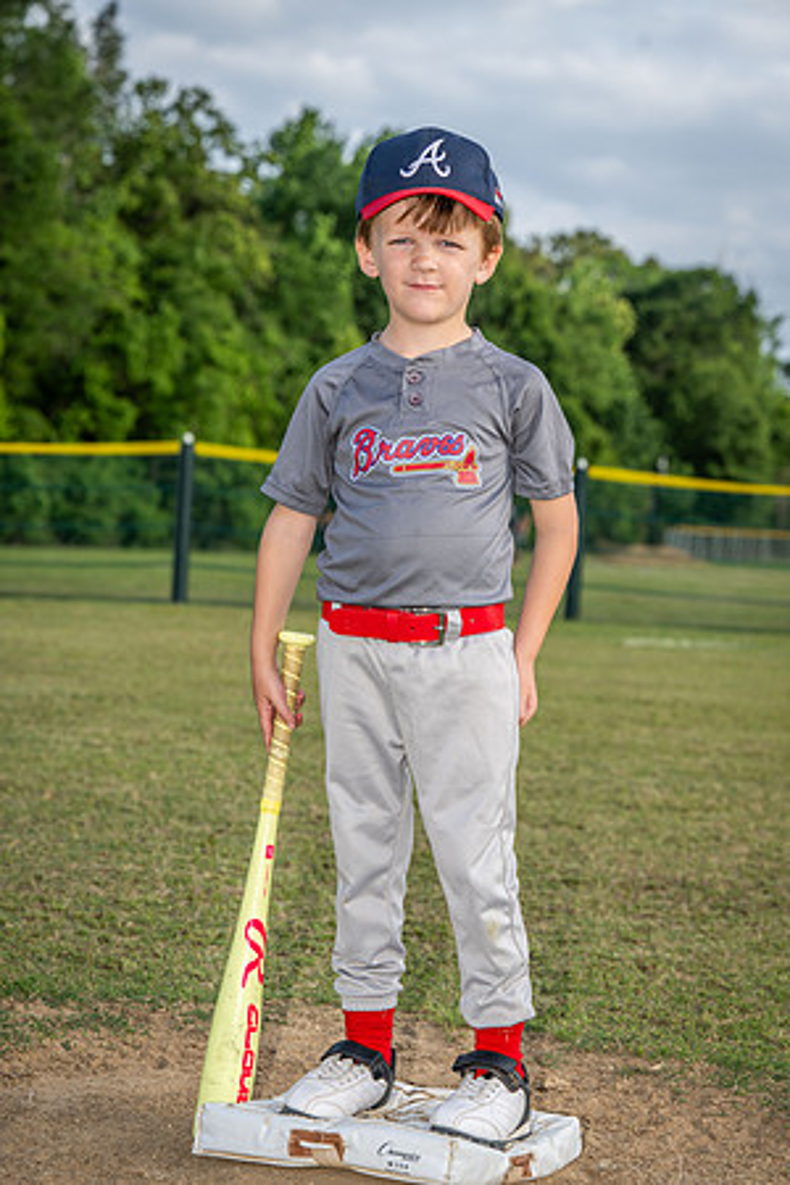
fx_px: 2633
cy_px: 592
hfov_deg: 17.1
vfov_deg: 25.4
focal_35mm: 80
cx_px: 395
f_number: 5.6
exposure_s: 1/200
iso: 100
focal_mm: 80
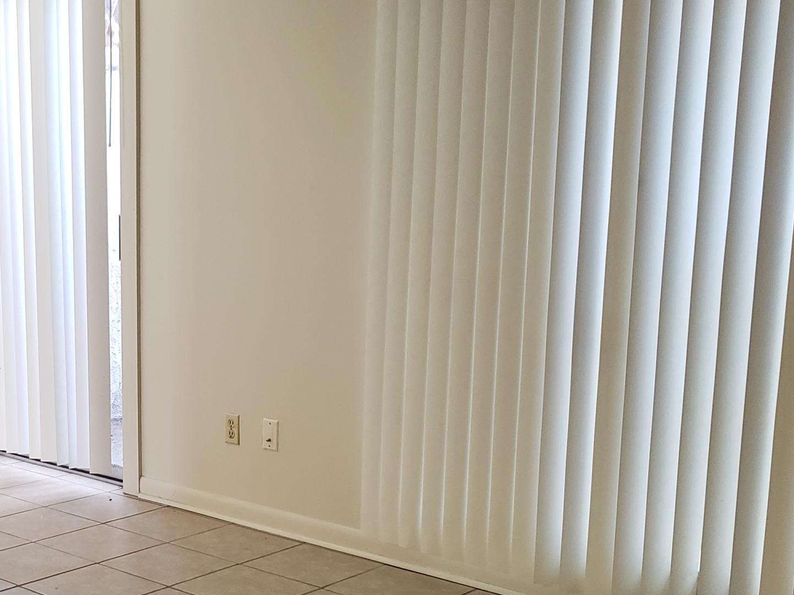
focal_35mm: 54
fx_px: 1239
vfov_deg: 26.7
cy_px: 435
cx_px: 113
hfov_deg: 34.0
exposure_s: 1/40
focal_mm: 4.3
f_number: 1.5
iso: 320
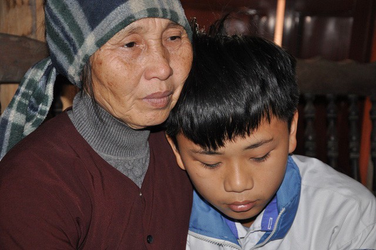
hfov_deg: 28.1
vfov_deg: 18.9
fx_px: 751
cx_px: 188
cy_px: 125
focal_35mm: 72
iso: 400
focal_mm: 48
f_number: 4.8
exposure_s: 1/60
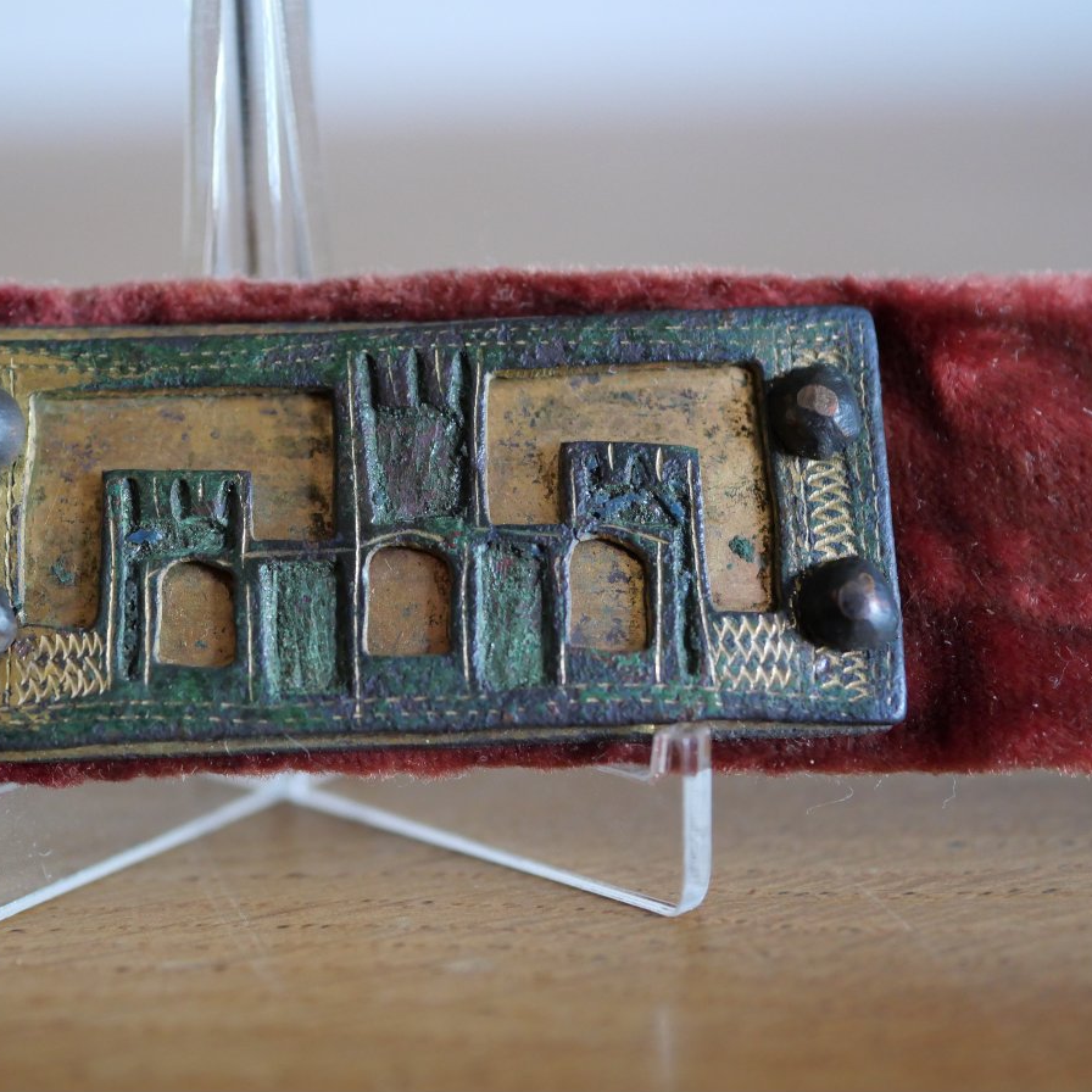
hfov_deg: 24.2
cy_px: 546
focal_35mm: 71
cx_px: 386
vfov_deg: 24.3
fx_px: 2534
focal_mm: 30
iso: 1600
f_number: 2.8
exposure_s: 1/60
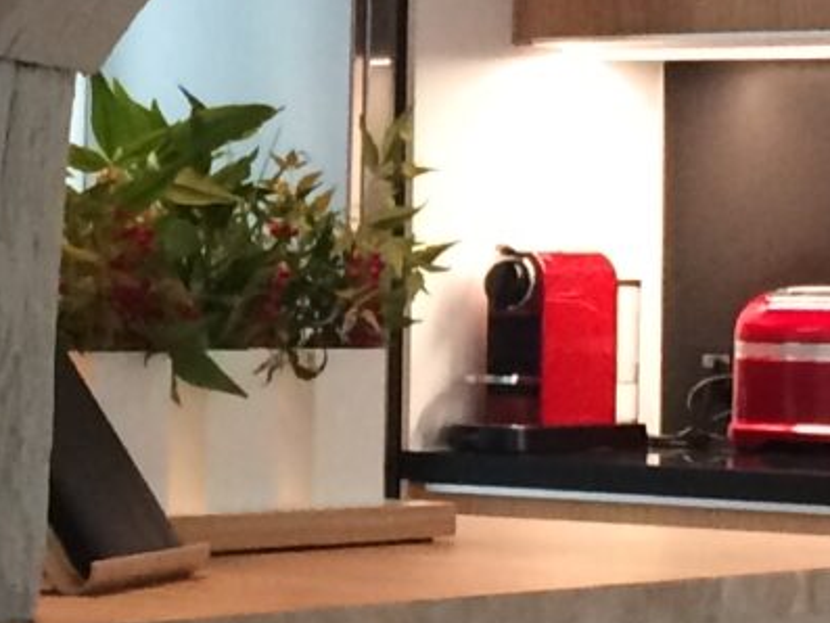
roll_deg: -1.3
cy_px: 211
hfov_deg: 10.5
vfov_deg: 7.9
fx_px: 4485
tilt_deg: -0.3
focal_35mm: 187
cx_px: 144
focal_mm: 4.15
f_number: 2.2
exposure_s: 1/33
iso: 200
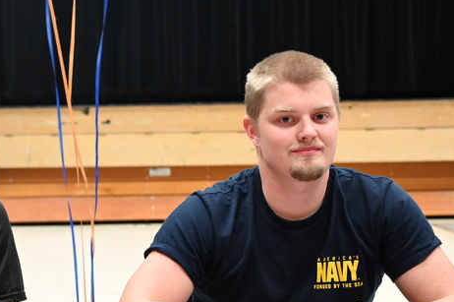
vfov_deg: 16.6
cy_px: 158
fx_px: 1033
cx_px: 25
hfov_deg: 23.9
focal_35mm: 82
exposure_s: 1/80
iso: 3200
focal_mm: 37
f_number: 4
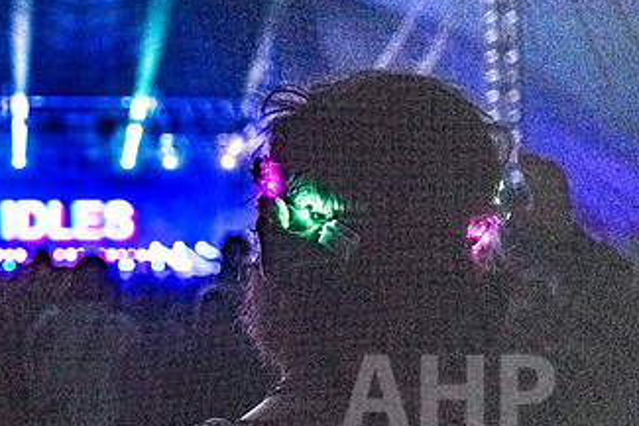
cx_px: 77
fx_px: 977
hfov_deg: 34.4
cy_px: 182
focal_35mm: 55
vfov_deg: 24.6
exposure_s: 1/800
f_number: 2.8
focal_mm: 30
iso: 6400
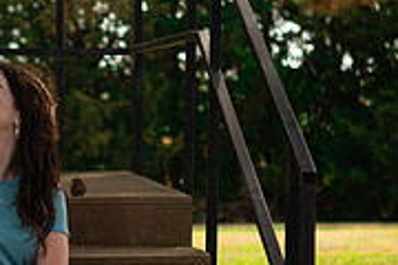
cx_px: 9
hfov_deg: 10.1
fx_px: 2233
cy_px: 232
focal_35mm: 202
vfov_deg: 6.8
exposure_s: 1/320
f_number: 2.8
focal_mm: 60
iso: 100
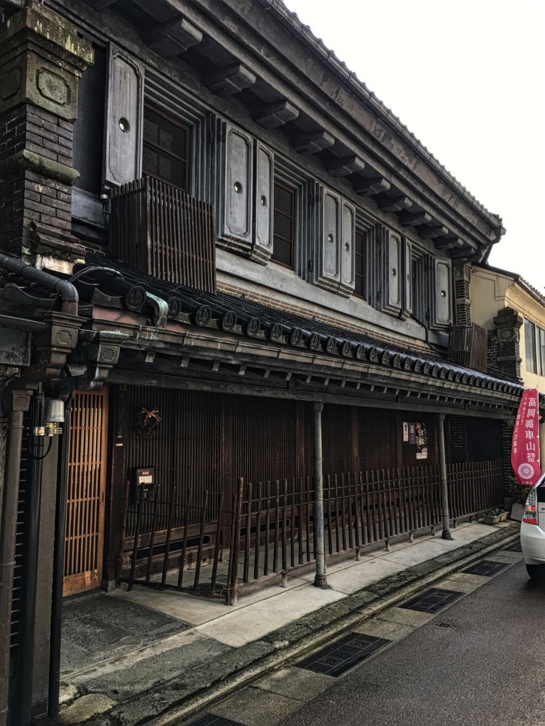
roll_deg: +1.0
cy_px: 363
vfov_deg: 61.7
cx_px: 272
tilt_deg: +4.3
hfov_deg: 48.2
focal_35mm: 29
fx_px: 609
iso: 25
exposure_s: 1/359
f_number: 2.2
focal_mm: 4.15
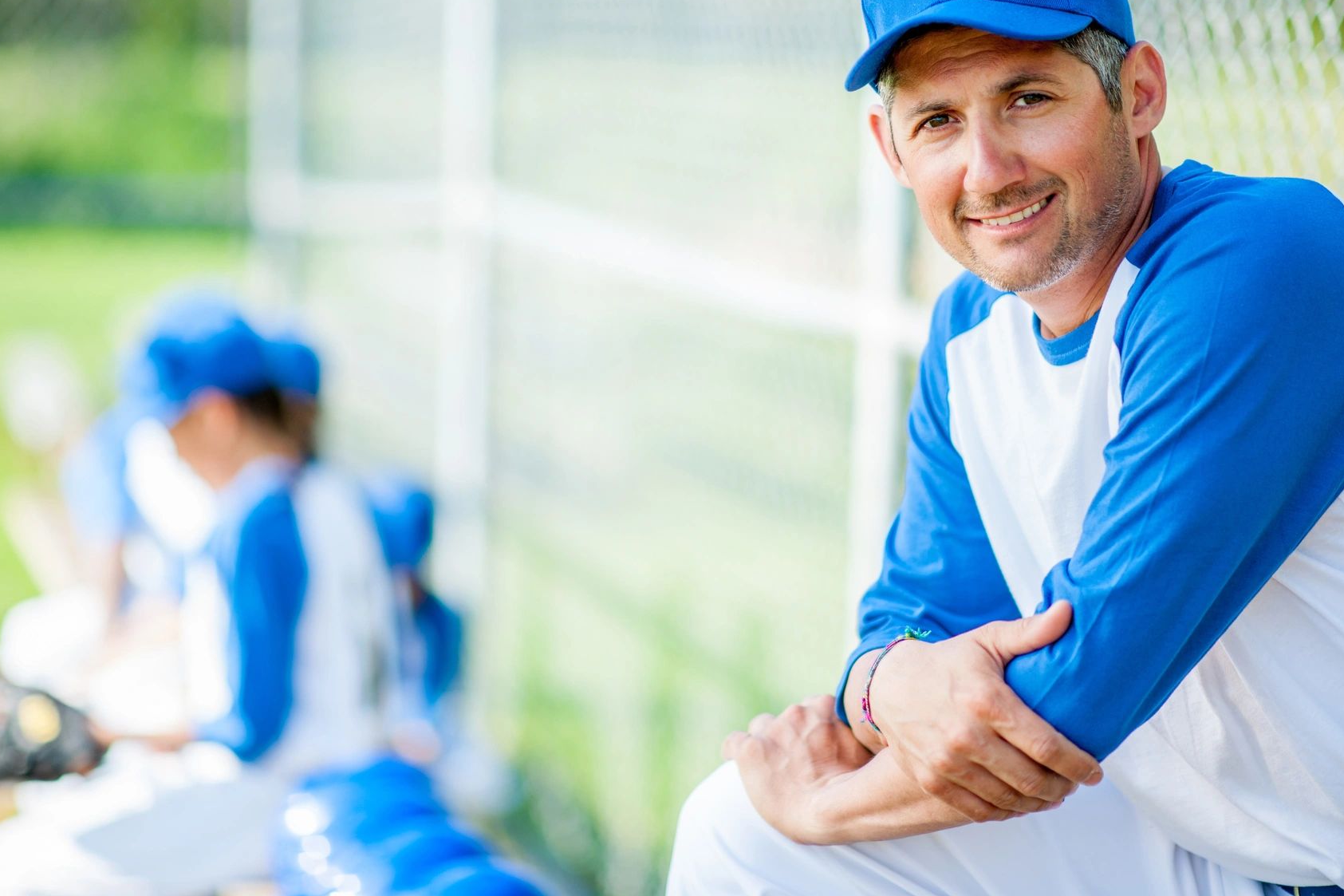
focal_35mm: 107
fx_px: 3994
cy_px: 350
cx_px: 667
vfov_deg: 12.8
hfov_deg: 19.1
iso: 100
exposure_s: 1/1000
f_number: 1.4
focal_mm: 85
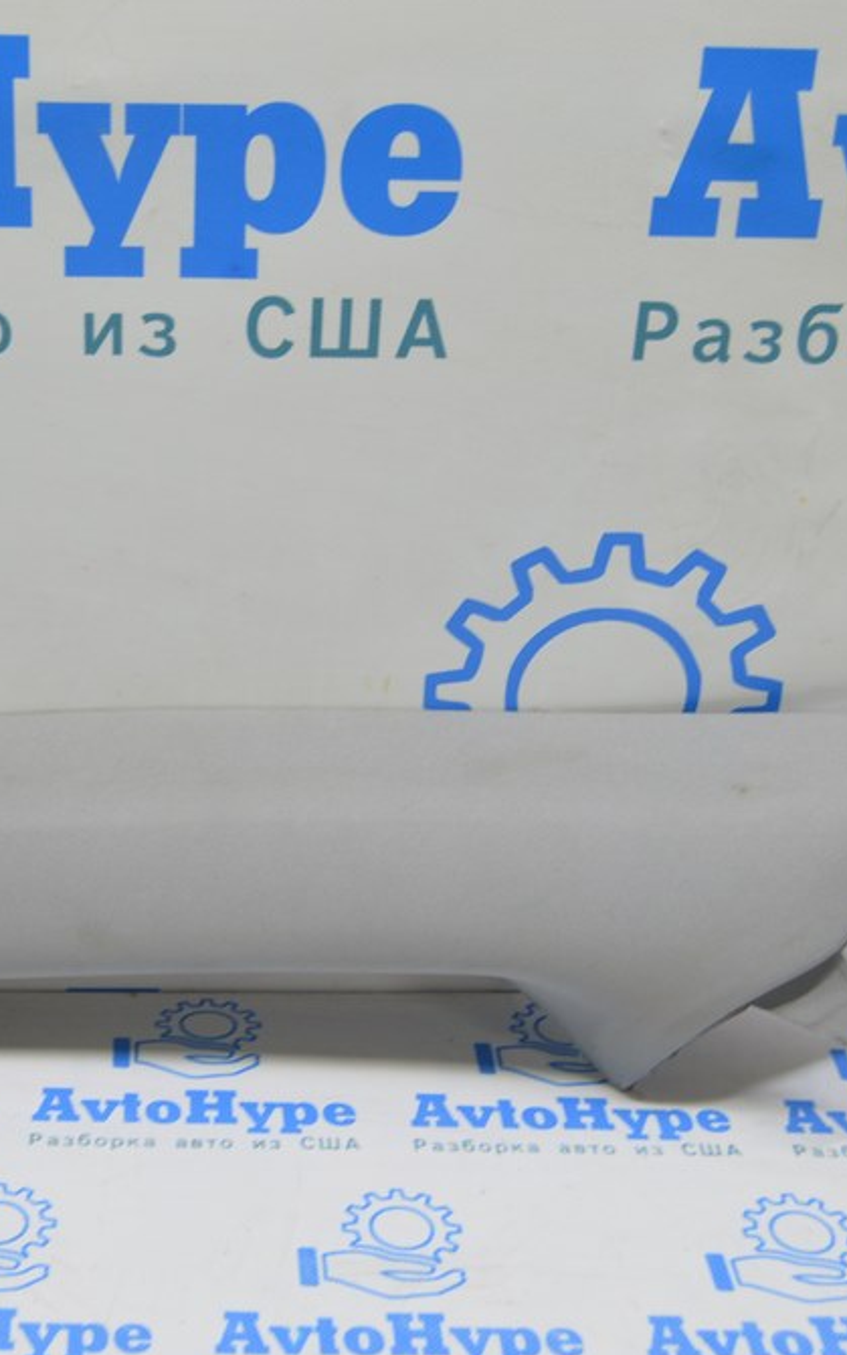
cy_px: 679
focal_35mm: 56
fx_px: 2067
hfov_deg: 22.9
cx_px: 194
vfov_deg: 36.3
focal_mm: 24
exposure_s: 1/20
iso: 400
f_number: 5.6
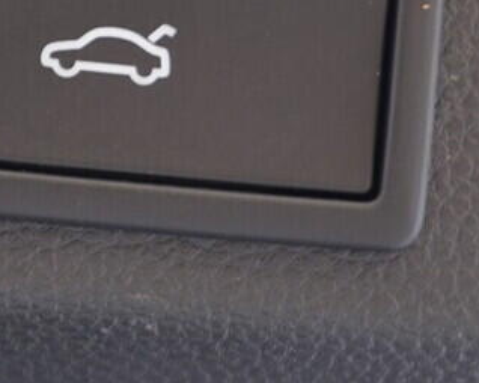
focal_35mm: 153
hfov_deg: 12.6
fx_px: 2168
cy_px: 24
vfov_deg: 10.0
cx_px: 107
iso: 320
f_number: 2.8
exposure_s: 1/40
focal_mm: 24
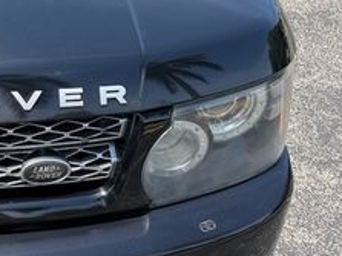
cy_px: 64
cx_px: -118
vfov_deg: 21.1
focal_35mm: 69
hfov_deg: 24.2
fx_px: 681
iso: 80
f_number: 1.78
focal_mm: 6.76
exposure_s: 1/1855
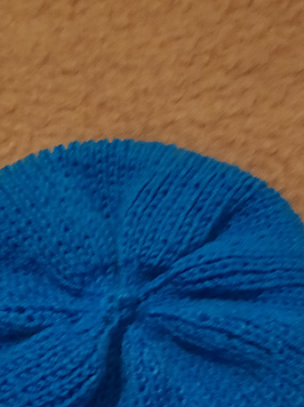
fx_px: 528
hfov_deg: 32.1
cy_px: 365
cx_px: 146
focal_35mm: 45
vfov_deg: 39.2
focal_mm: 4.6
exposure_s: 1/10
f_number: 2
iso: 800
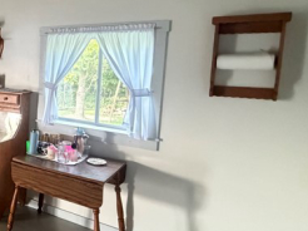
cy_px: 92
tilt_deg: -6.9
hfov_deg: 35.7
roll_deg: +0.3
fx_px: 338
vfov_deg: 37.5
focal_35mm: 38
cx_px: -80
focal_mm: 2.22
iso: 800
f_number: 2.2
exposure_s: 1/60
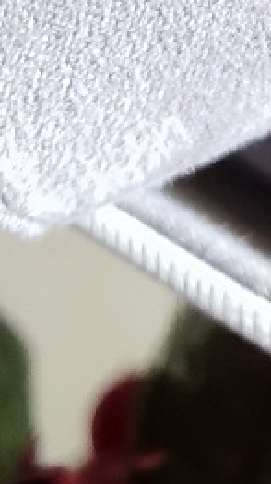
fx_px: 1626
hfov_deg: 9.2
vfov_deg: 14.2
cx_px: 422
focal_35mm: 127
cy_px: -474
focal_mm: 4.3
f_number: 2.4
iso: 320
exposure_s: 1/40
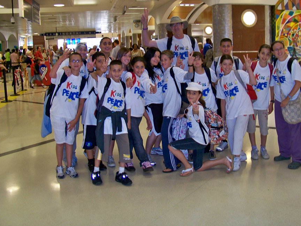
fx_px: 339
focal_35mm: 39
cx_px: 162
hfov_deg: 47.8
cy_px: 97
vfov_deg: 36.8
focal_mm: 5.85
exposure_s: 1/30
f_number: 2.8
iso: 200
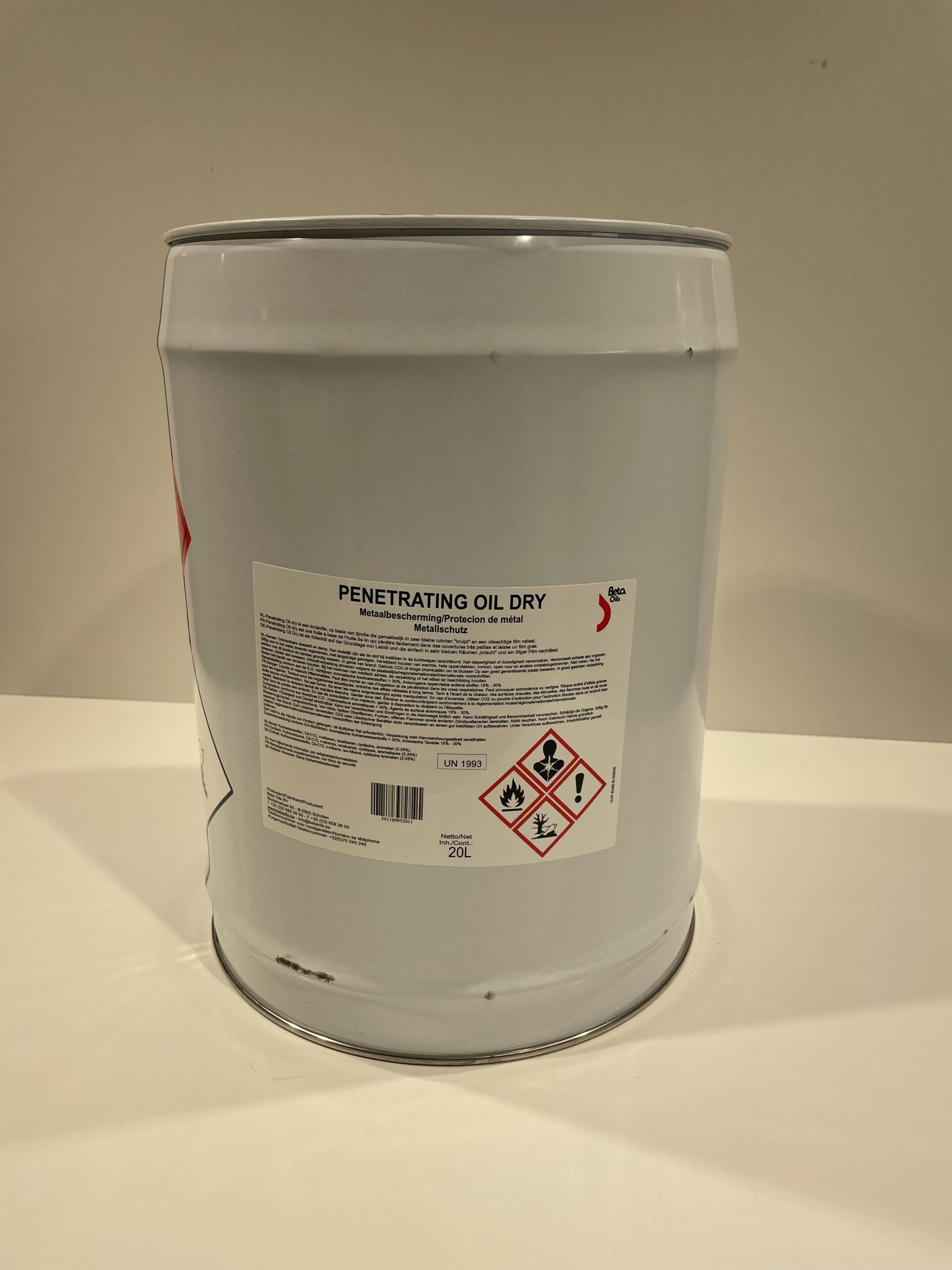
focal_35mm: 26
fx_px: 953
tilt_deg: -16.4
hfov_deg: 53.1
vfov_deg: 67.3
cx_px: 476
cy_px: 635
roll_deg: +0.4
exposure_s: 1/1335
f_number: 1.6
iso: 32
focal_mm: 4.2
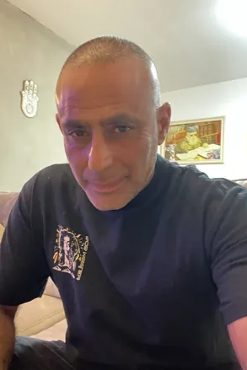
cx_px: 108
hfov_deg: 41.1
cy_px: 184
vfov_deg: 58.7
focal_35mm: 32
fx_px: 329
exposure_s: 1/17
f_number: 2.2
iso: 640
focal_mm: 2.71
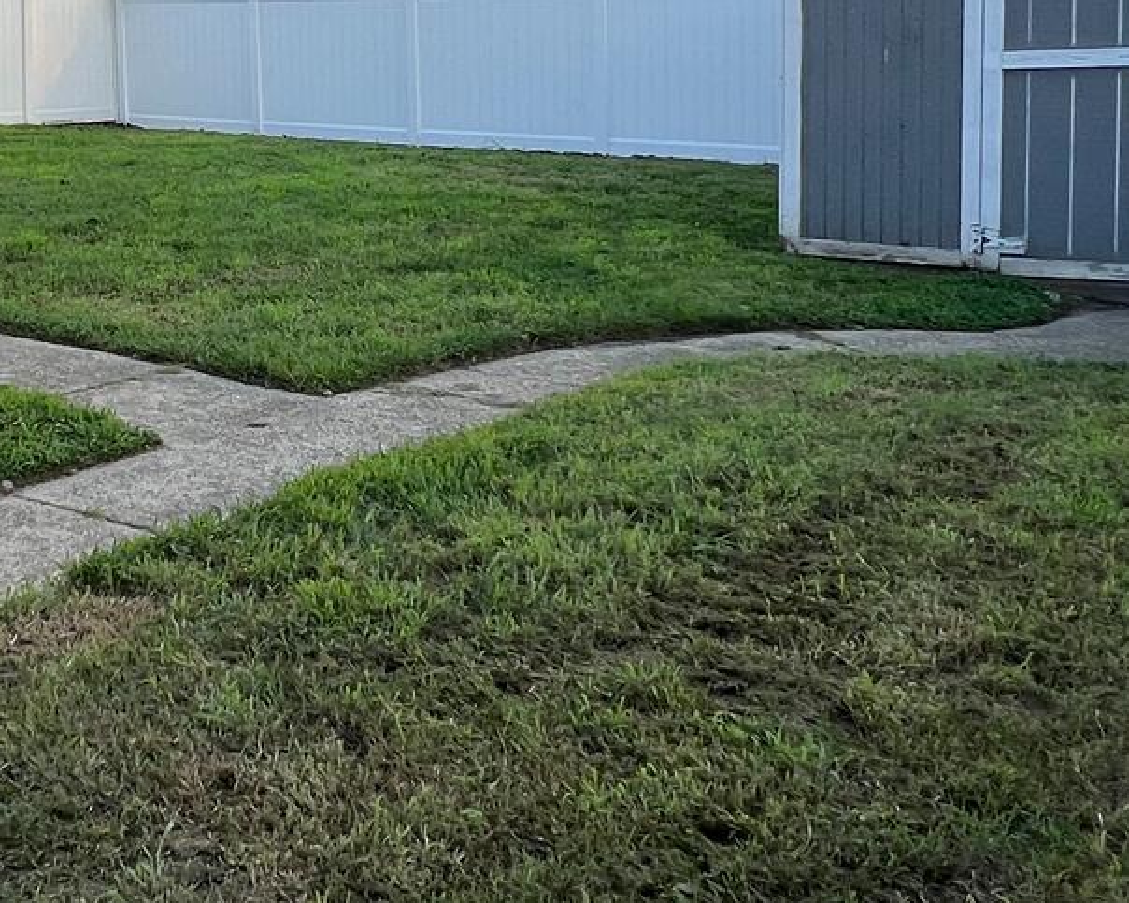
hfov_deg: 40.4
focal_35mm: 43
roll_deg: +2.6
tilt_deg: -3.9
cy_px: 178
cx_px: 164
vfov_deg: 33.8
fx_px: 1437
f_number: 1.8
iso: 32
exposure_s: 1/142
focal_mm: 1.57
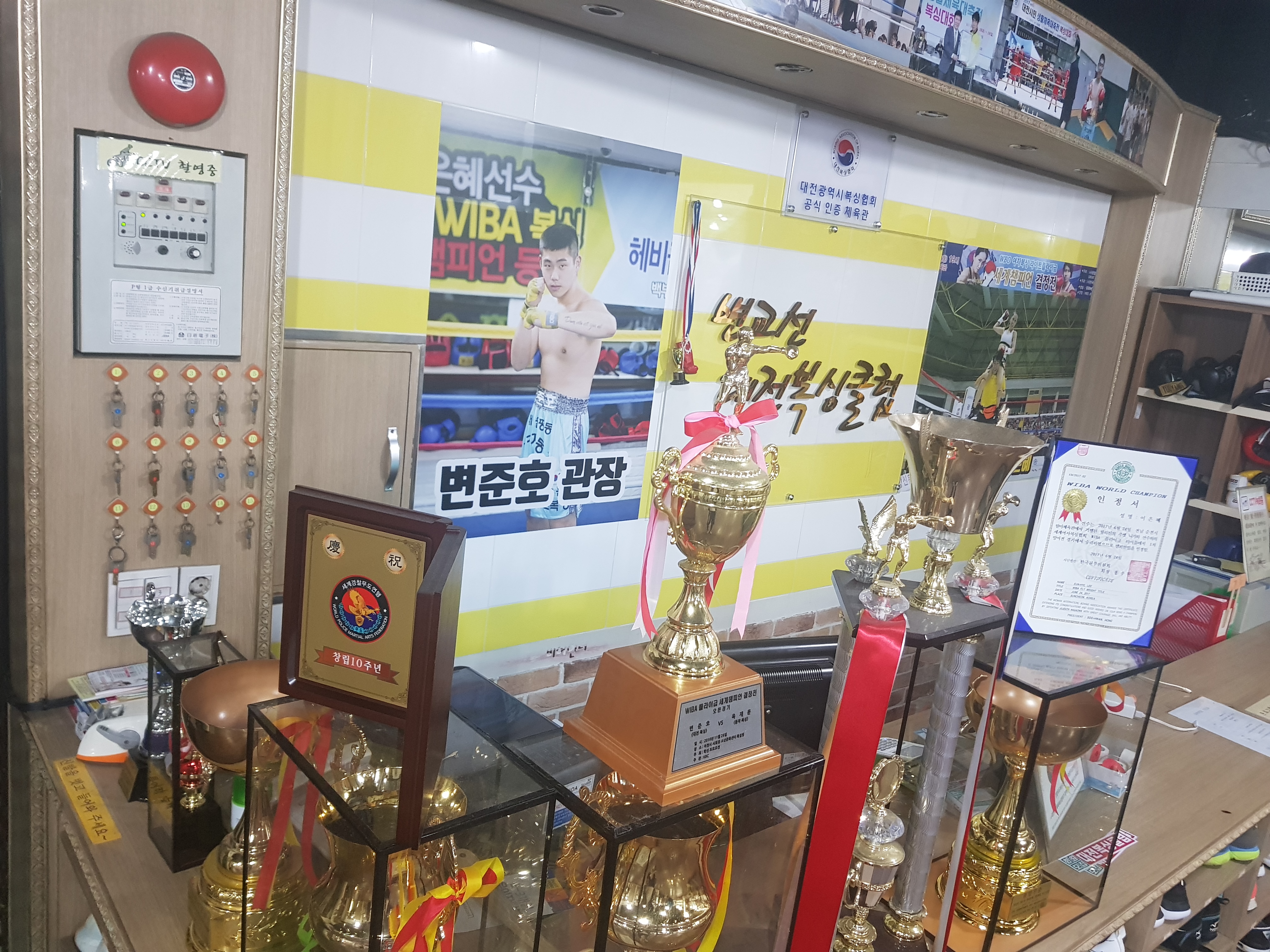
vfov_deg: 53.1
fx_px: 954
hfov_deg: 67.3
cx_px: 635
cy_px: 476
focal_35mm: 26
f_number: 1.7
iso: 200
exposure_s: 1/30
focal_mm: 4.3
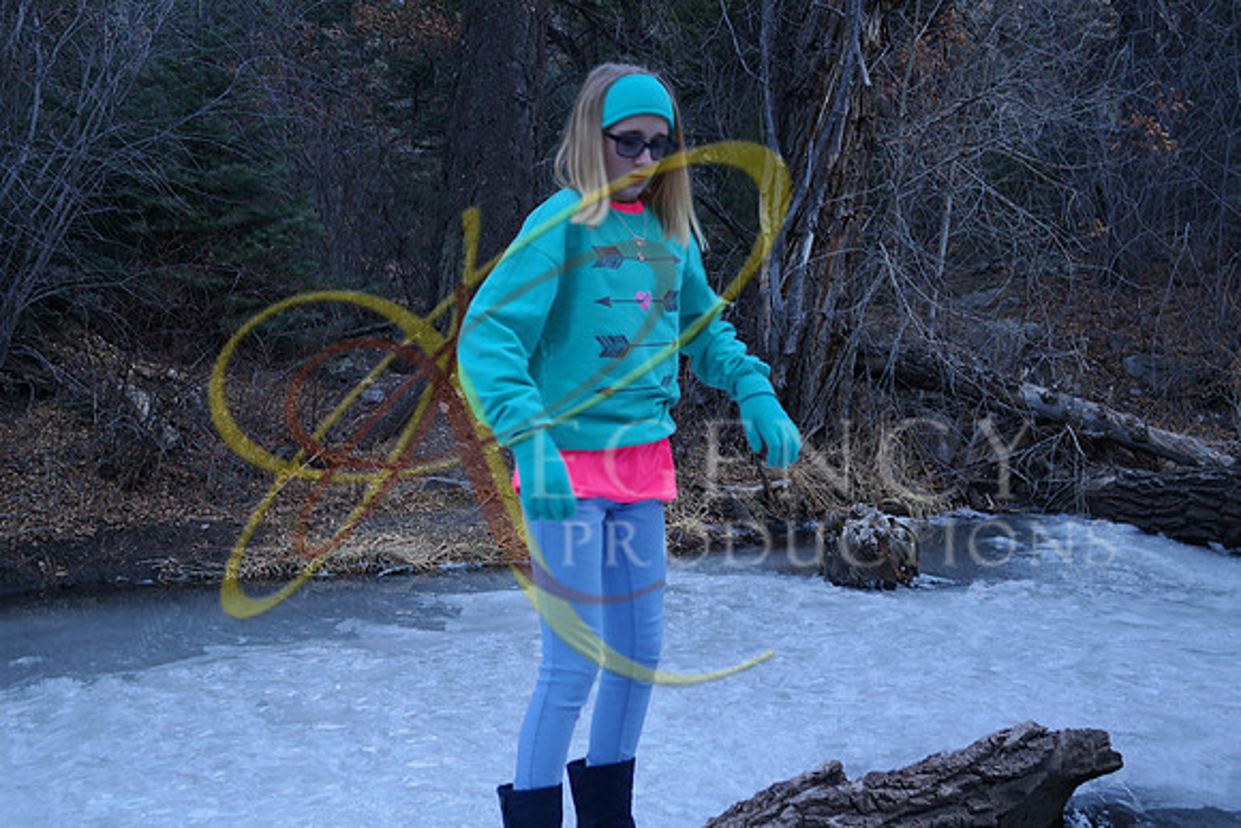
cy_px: 414
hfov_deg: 45.4
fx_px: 1483
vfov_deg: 31.2
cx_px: 620
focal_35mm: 43
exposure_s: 1/50
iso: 400
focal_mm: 28
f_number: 4
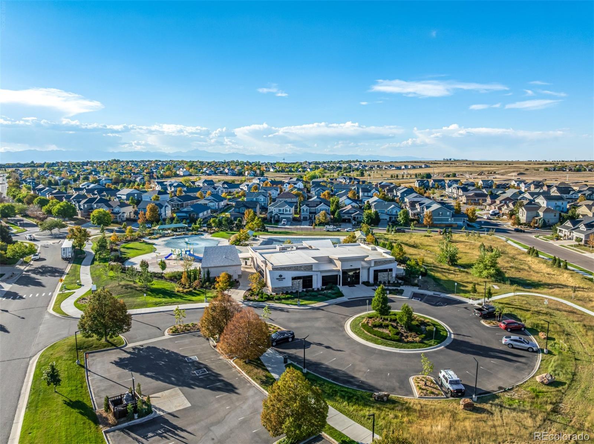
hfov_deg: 71.6
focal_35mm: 24
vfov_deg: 56.8
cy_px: 222
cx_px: 297
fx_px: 412
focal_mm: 12.29
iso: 190
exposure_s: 1/2500
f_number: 2.8
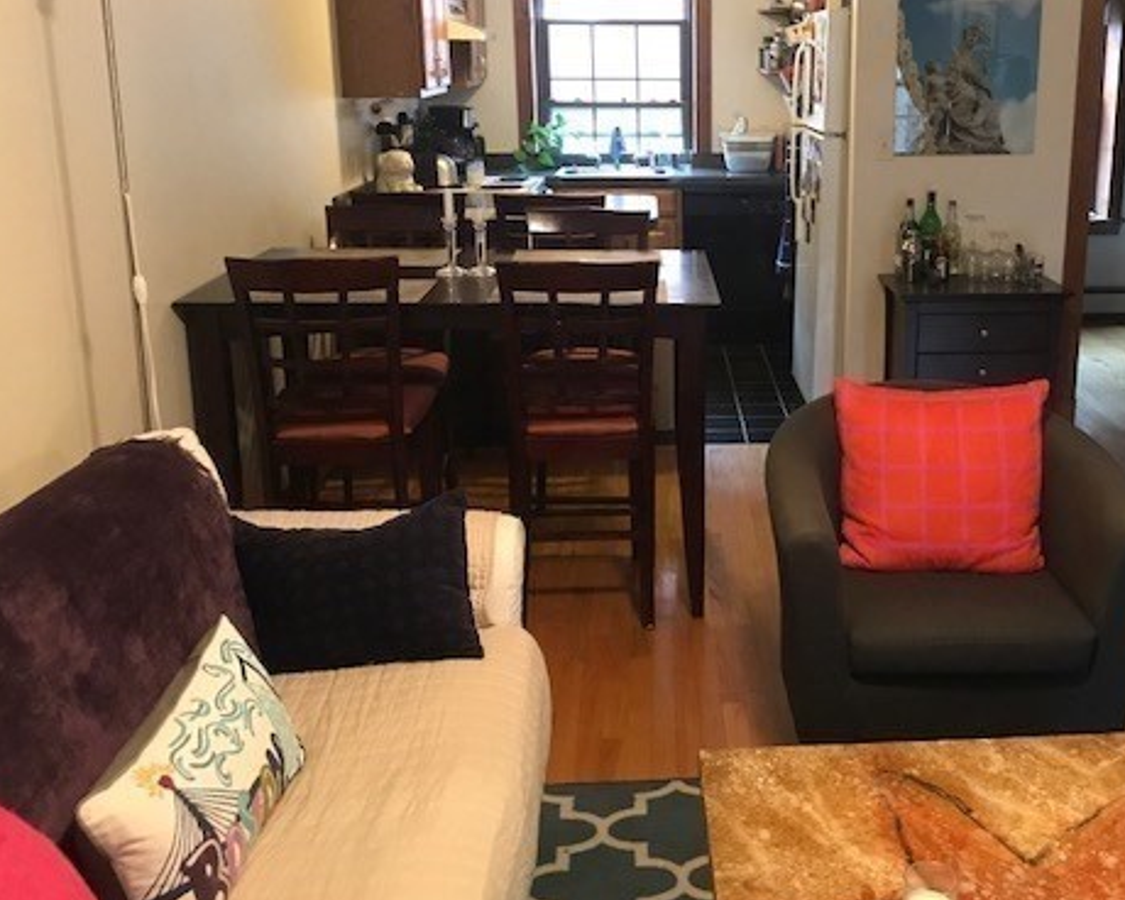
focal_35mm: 38
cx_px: 756
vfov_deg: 39.1
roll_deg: -0.1
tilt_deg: -14.5
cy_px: 411
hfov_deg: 47.1
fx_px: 1265
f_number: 1.8
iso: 100
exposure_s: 1/15
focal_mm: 3.99
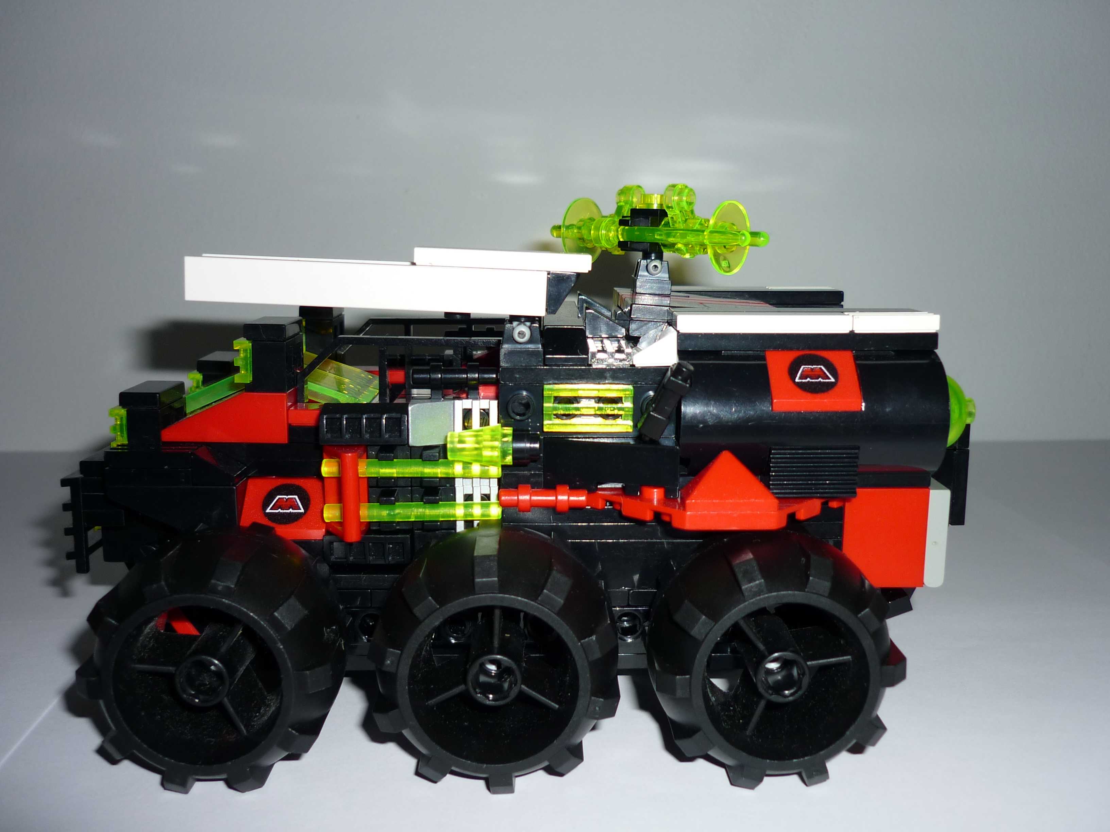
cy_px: 416
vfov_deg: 42.9
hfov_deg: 55.4
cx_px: 555
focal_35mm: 33
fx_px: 1058
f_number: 2.8
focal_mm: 5.5
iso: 100
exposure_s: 1/60
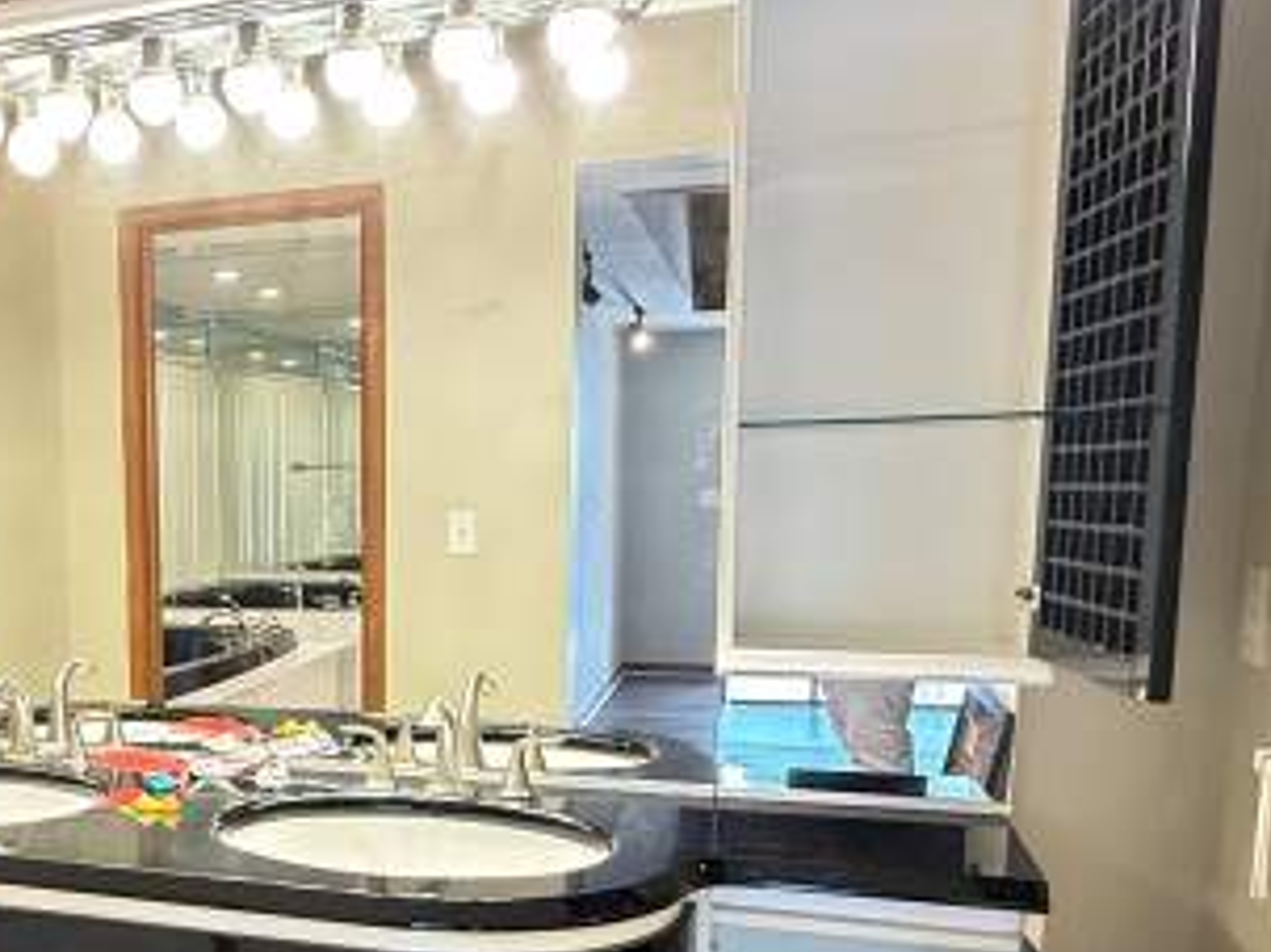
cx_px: 210
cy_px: 679
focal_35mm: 37
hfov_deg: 46.8
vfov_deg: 37.9
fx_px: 1358
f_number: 2.2
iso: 800
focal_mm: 2.22
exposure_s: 1/60
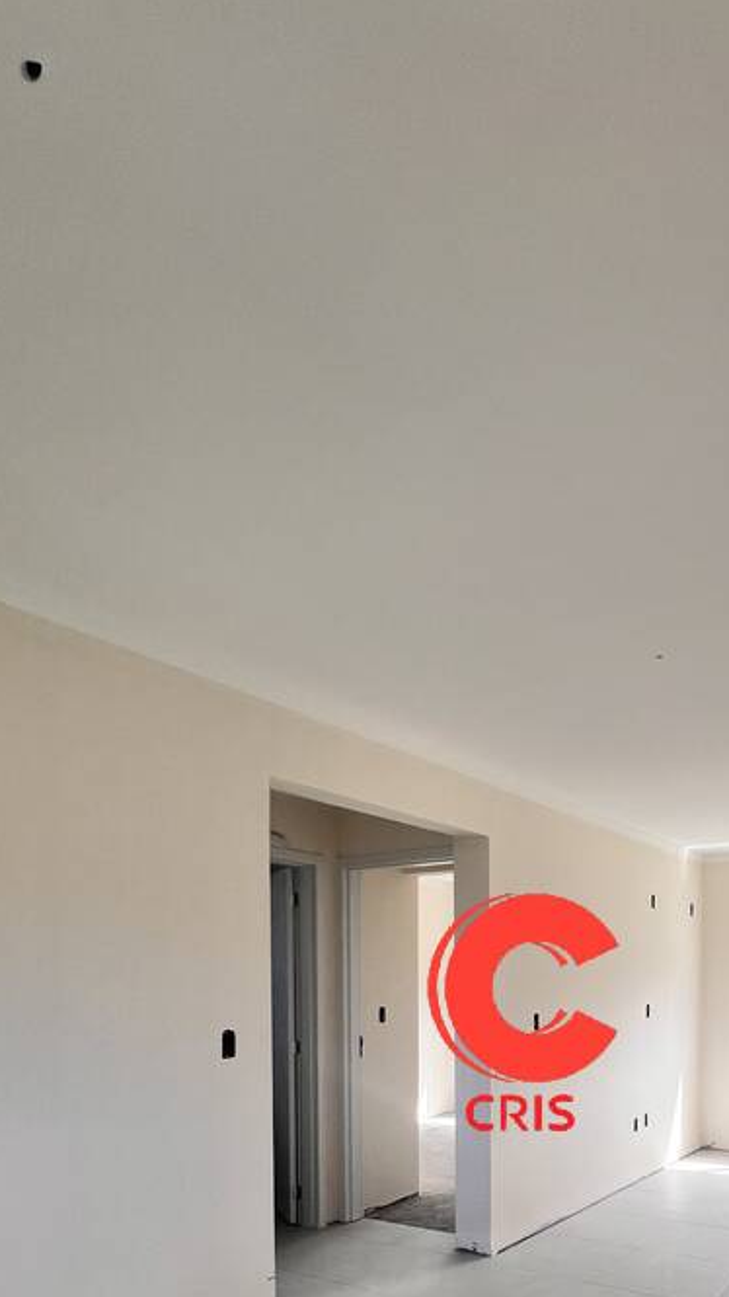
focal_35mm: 23
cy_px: 1012
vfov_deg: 71.8
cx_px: 530
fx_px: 790
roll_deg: +2.0
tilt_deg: -1.0
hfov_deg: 48.0
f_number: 1.8
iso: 32
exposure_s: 1/216
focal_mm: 1.57
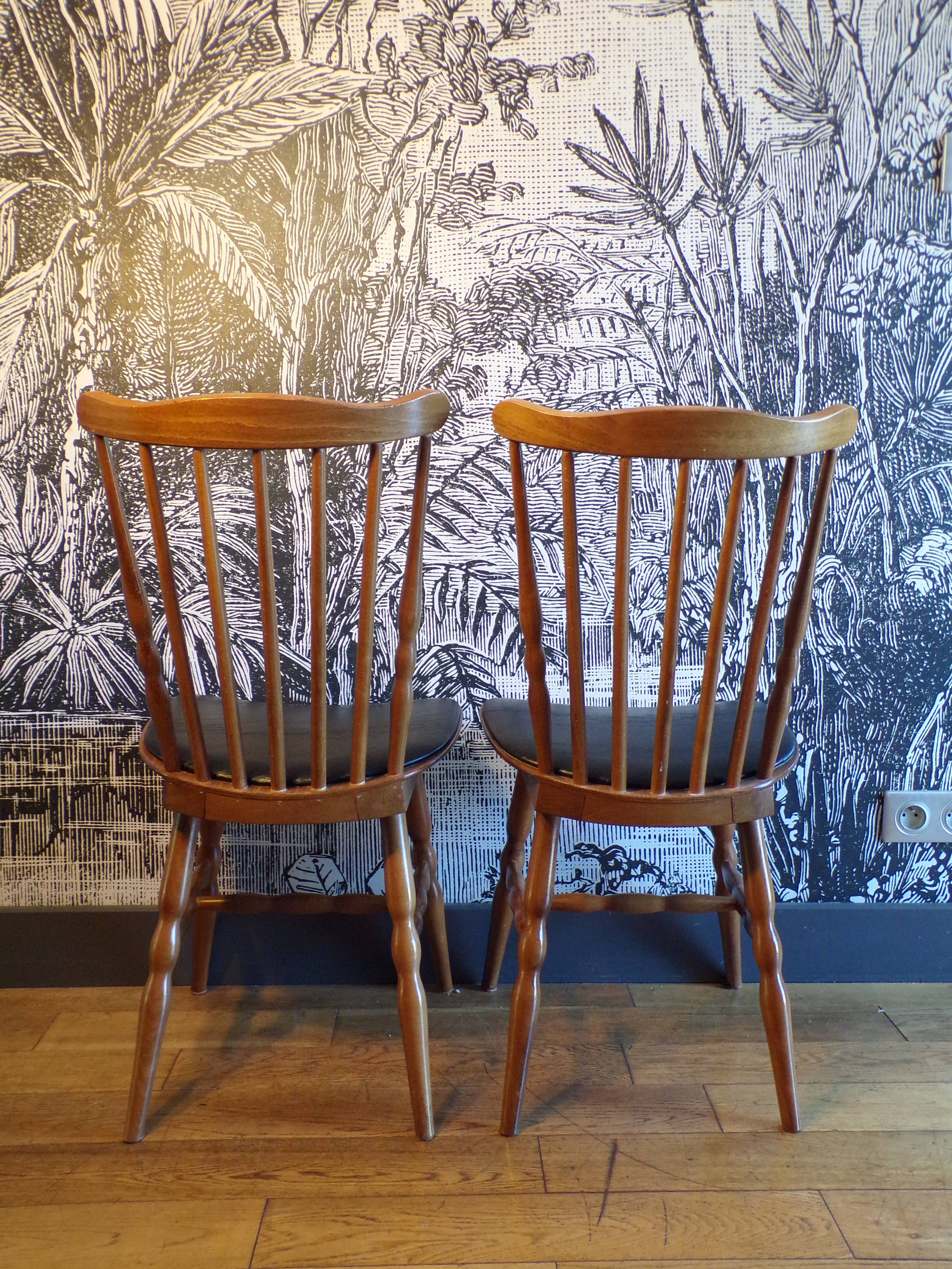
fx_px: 1173
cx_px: 476
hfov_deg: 44.2
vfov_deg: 56.8
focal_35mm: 32
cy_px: 634
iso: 295
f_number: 3.2
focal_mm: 5.8
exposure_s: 1/17
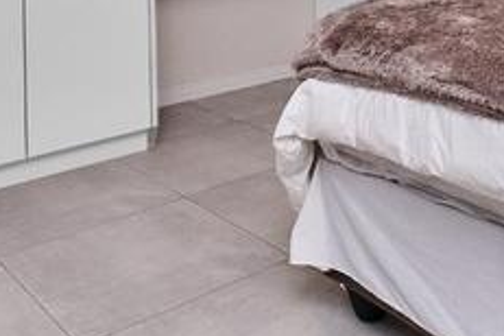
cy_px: -119
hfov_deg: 37.3
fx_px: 728
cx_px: 373
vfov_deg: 22.7
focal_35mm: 52
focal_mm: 10
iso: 800
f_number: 10
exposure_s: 1/100
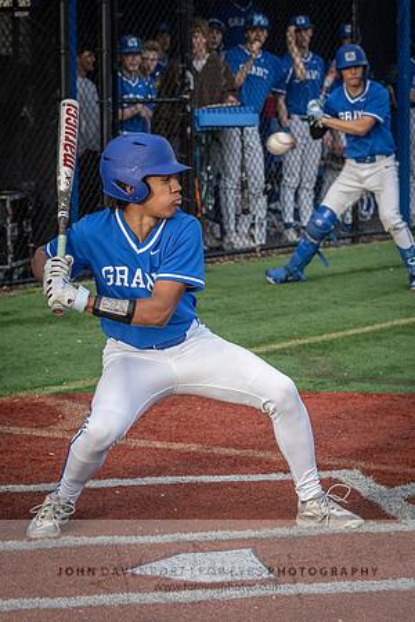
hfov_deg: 9.8
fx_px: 2414
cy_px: 260
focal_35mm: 140
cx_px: 354
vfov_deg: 14.7
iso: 1250
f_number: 5.6
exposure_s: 1/1600
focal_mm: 80
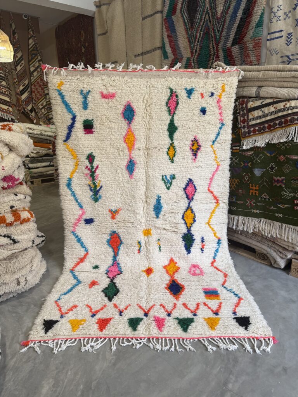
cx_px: 149
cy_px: 198
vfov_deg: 71.6
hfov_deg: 56.8
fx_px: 275
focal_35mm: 24
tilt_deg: -16.4
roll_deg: -0.1
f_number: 1.78
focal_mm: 6.76
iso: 64
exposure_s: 1/121
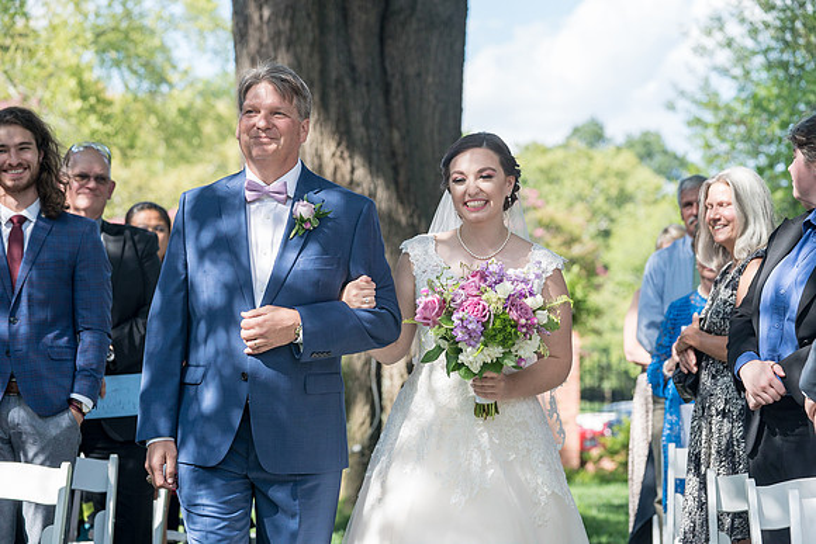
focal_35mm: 107
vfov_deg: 12.8
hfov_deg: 19.1
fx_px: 2426
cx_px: 408
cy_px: 272
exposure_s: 1/200
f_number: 5
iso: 100
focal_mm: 107
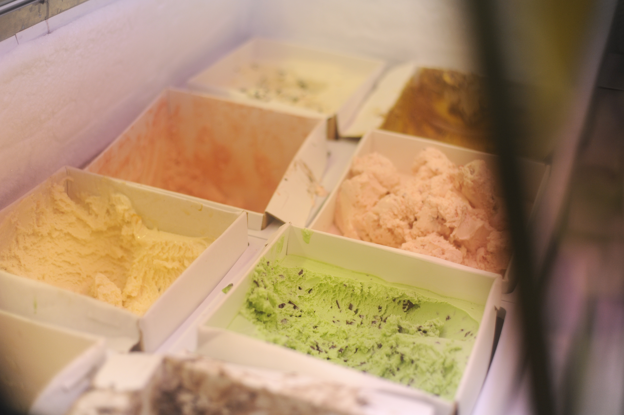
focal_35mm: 50
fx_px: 866
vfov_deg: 27.0
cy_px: 208
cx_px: 312
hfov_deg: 39.6
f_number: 2.5
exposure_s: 1/500
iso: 1000
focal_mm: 50
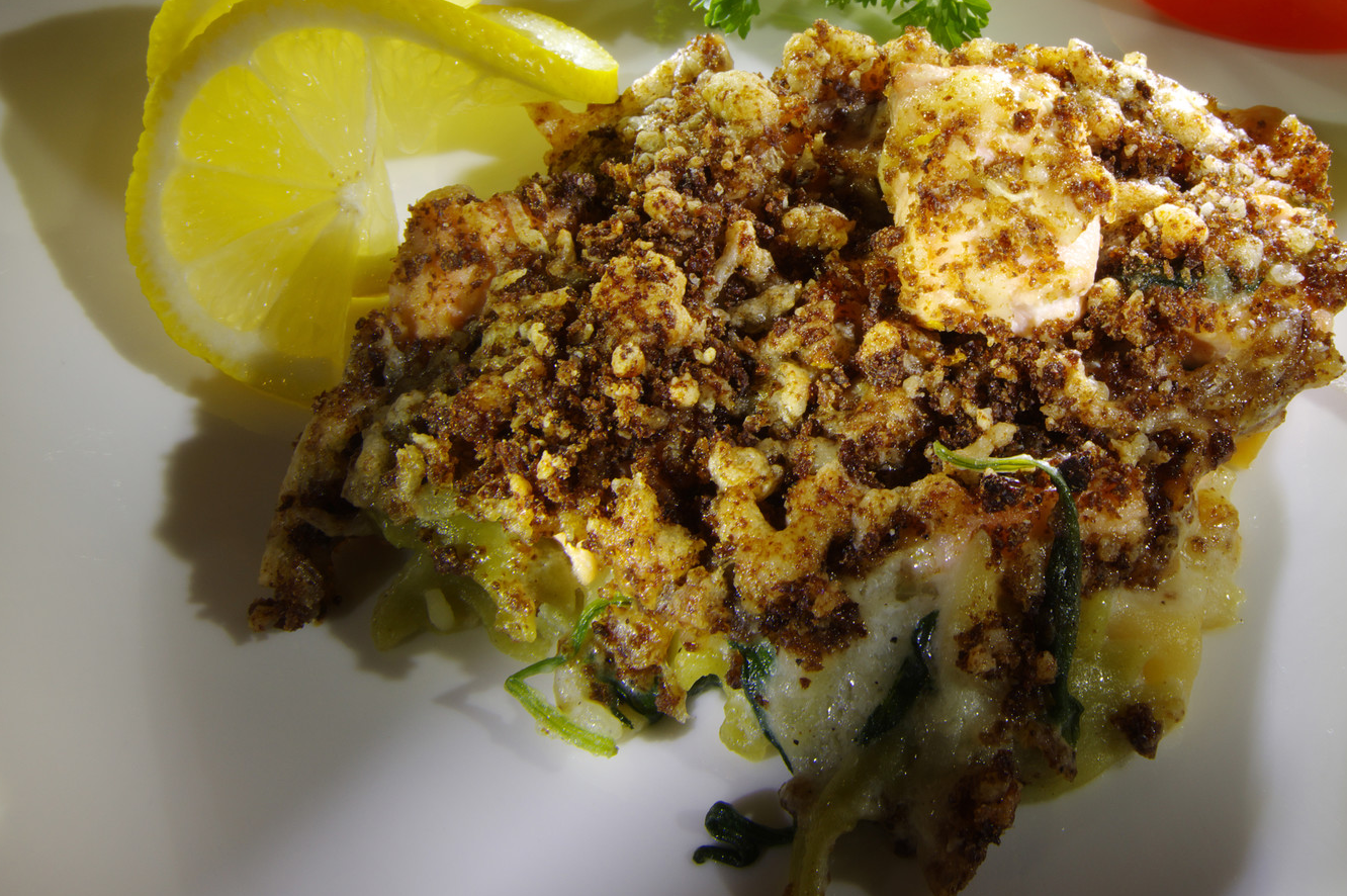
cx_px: 900
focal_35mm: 49
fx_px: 1832
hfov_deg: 39.9
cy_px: 259
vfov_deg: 27.2
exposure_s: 1/2.5
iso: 100
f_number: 22
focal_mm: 23
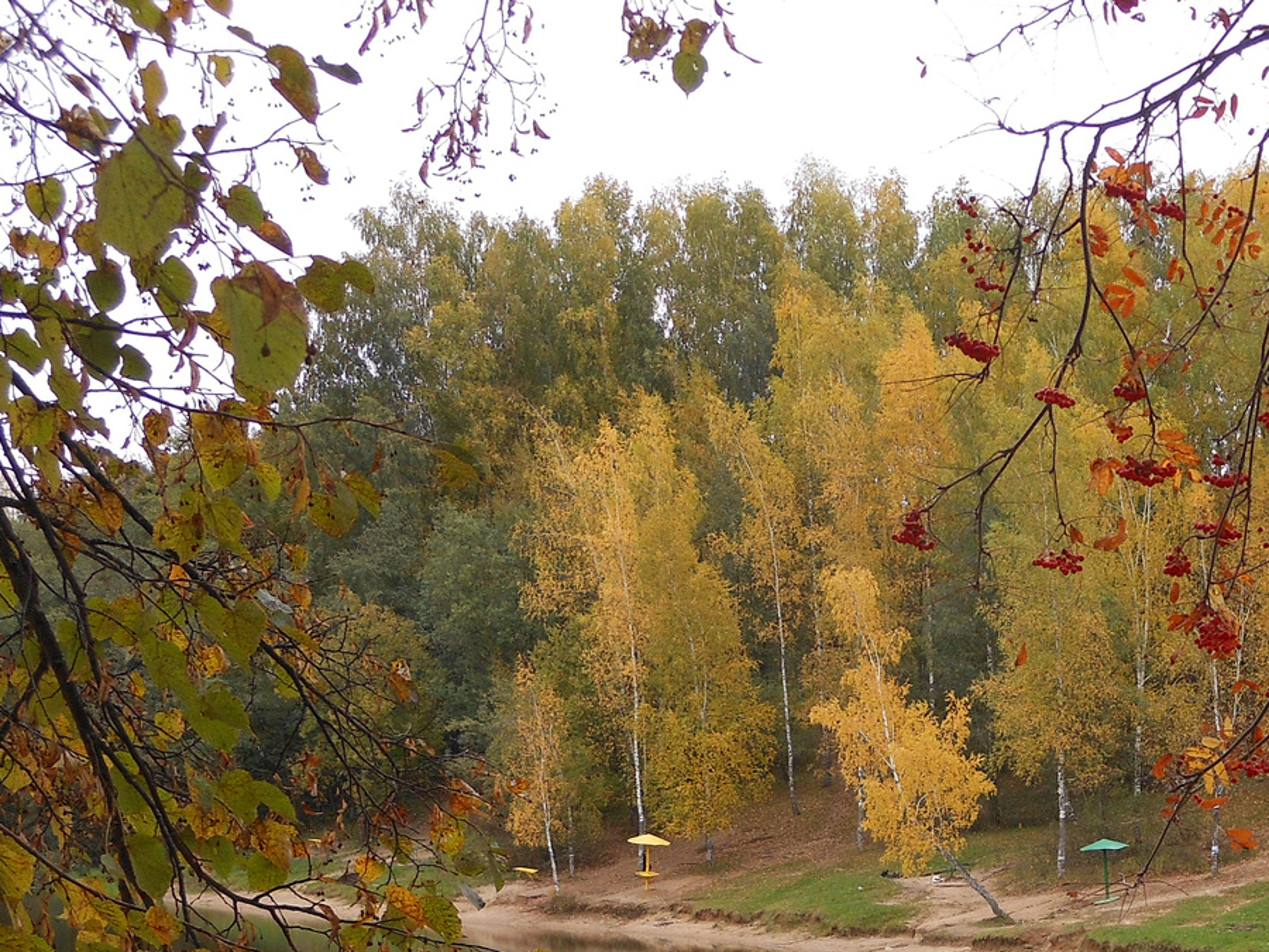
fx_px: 3153
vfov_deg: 16.8
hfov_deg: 22.4
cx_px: 1045
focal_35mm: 86
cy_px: 949
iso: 80
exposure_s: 1/50
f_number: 3.8
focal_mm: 7.7
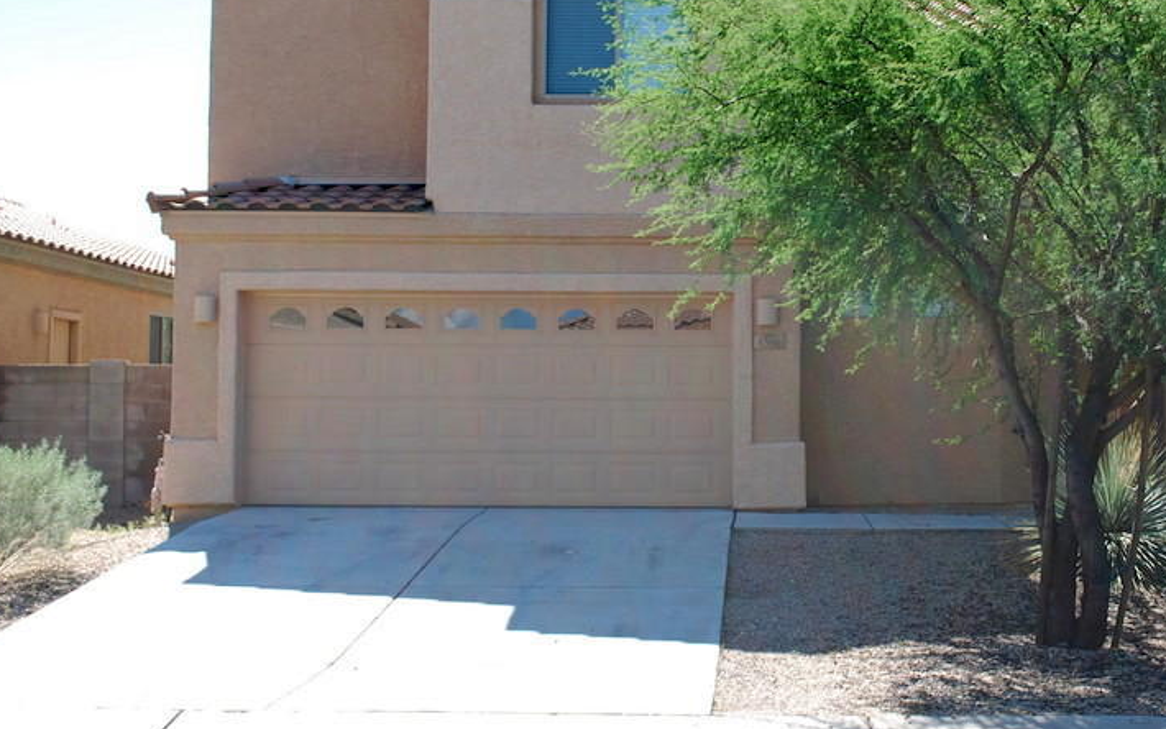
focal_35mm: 53
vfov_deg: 24.4
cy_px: 328
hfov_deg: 37.7
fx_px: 1684
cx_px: 793
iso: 100
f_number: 6.3
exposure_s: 1/160
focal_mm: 24
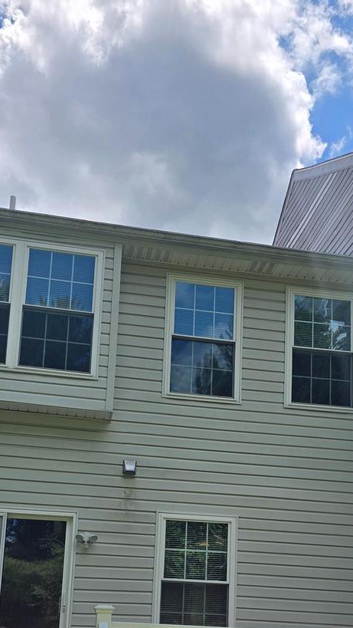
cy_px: 505
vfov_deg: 41.8
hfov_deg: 25.4
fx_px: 782
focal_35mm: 47
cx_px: 193
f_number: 1.7
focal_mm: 6.3
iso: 12
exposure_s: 1/1610
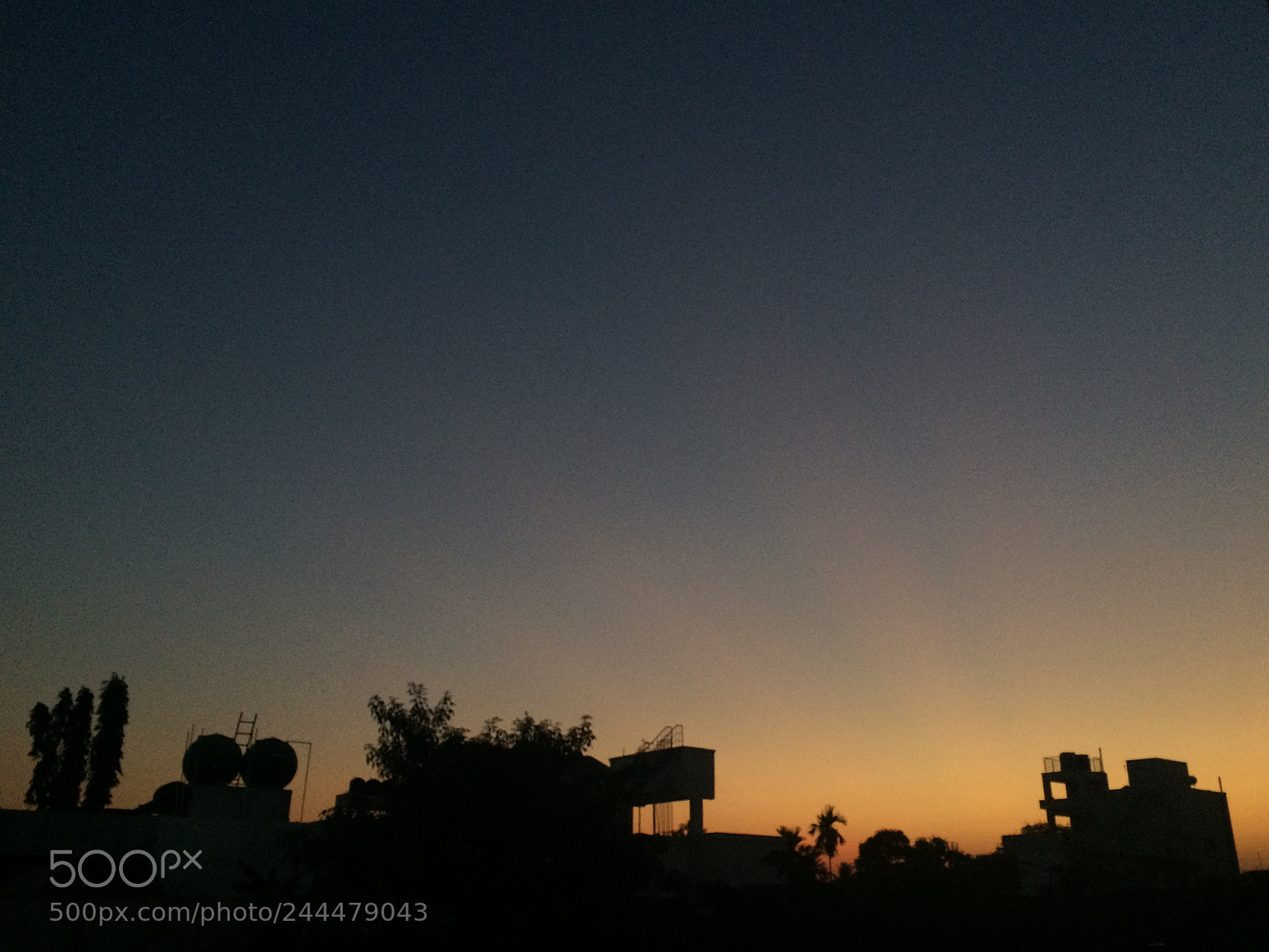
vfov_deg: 46.8
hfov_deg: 60.0
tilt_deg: +20.2
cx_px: 655
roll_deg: +0.0
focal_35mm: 30
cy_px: 484
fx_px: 1100
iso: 160
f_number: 2.2
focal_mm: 4.15
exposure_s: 1/33
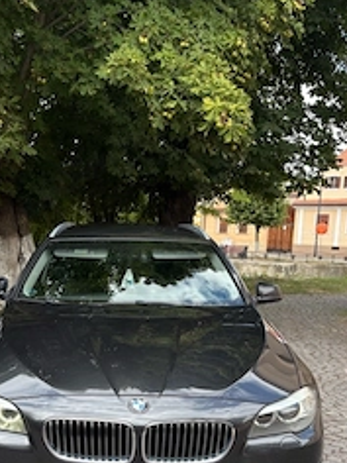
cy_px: 355
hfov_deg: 32.6
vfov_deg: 41.5
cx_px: 114
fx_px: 588
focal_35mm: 44
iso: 50
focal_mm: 5.96
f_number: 1.6
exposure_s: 1/782
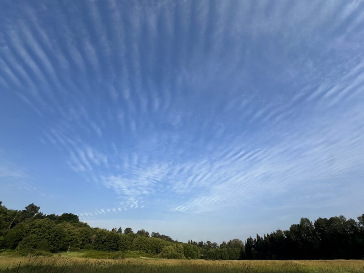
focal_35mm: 14
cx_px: 182
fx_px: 147
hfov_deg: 102.1
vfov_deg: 85.7
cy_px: 136
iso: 40
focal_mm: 2.22
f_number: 2.2
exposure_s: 1/1595
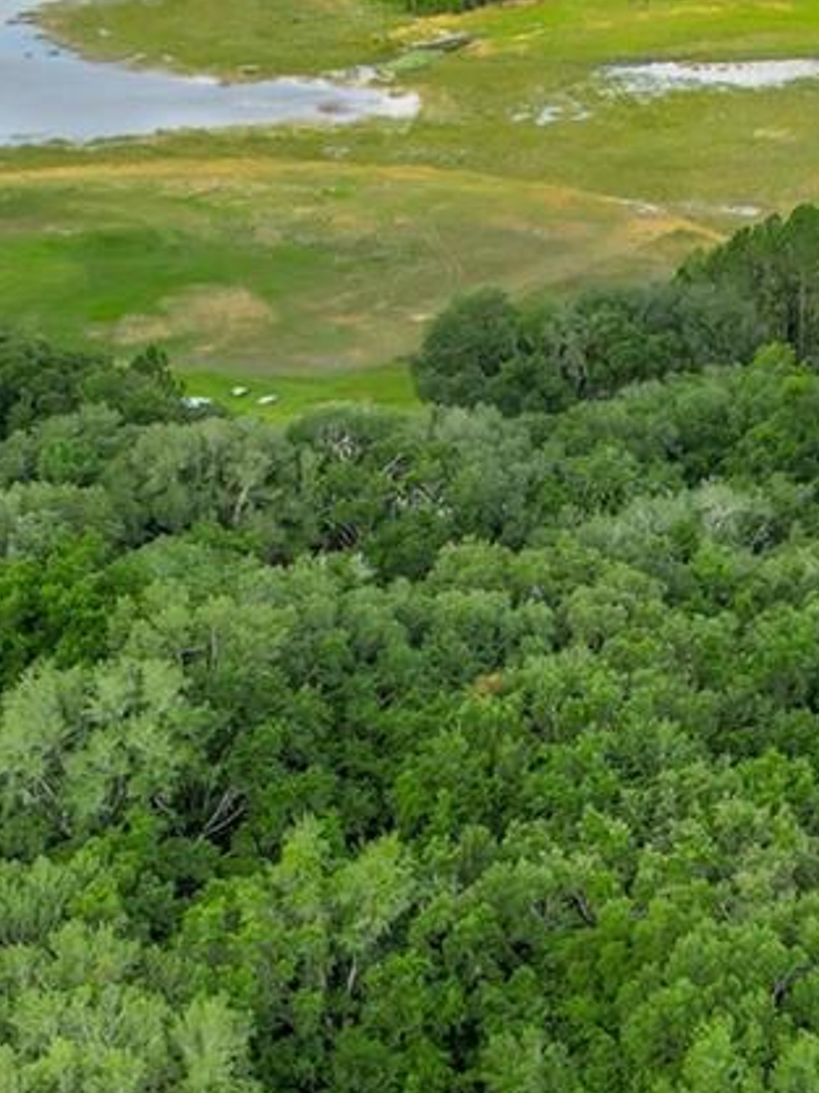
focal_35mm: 81
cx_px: 586
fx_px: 2558
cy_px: 703
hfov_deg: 18.1
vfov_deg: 24.1
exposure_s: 1/120
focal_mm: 8.38
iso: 100
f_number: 2.8
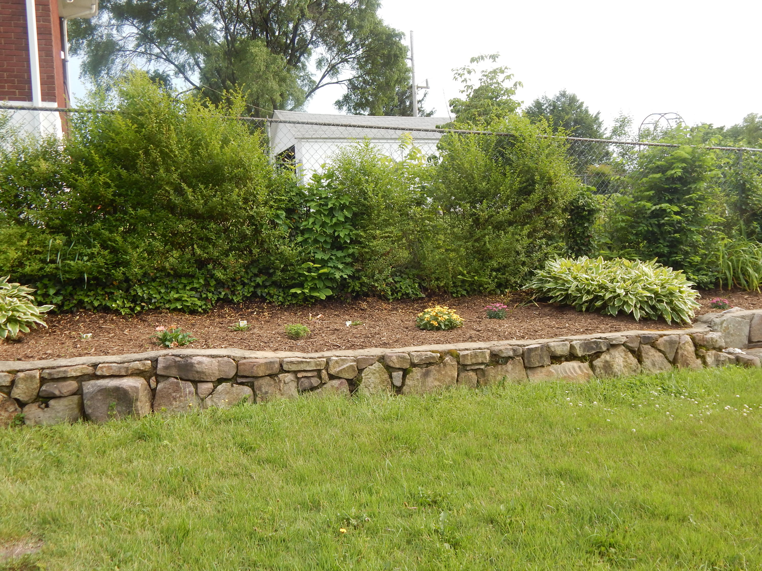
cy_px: 286
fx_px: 682
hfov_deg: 58.4
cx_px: 381
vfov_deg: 45.4
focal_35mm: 31
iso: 125
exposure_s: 1/250
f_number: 3.2
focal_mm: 5.6
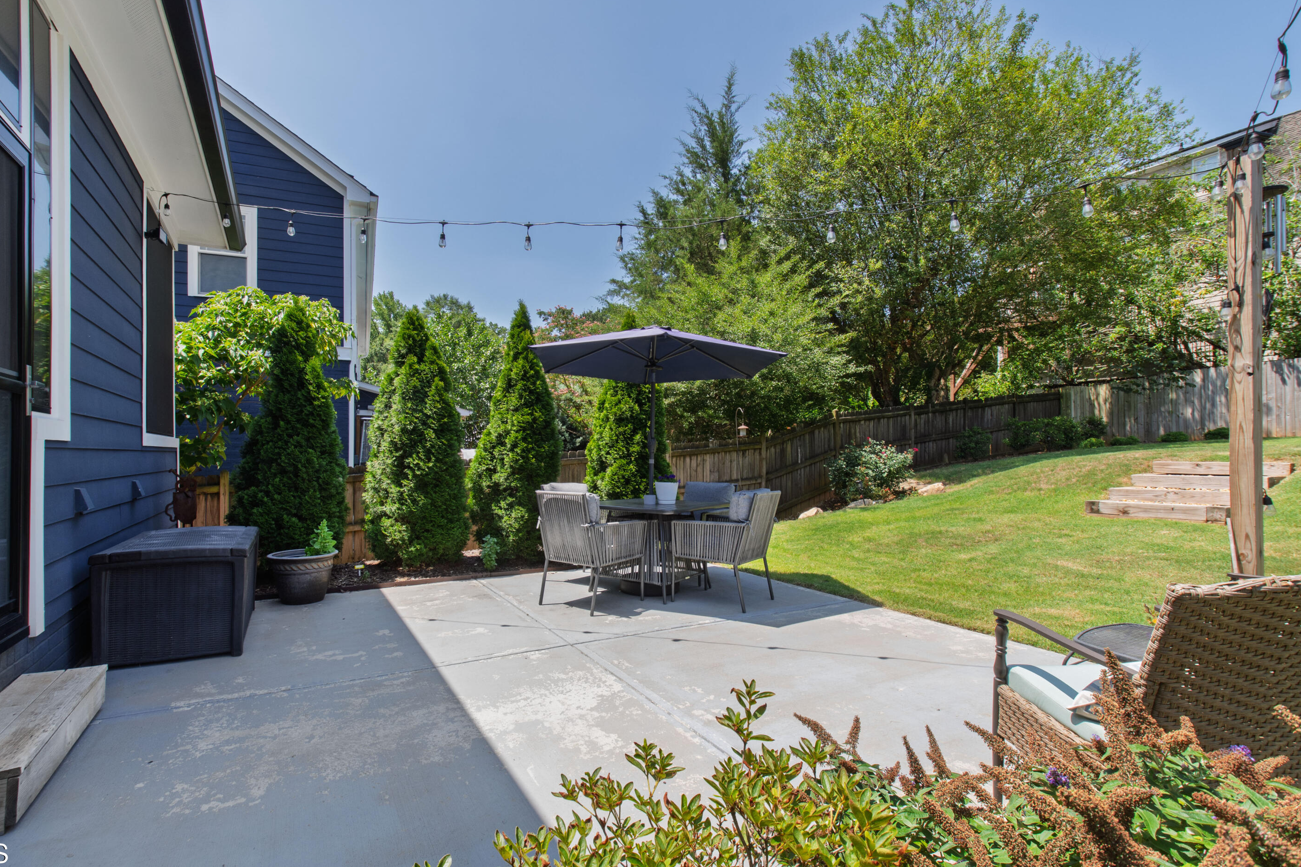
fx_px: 578
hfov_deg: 96.7
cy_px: 434
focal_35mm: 16
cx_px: 629
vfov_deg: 73.7
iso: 100
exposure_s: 1/125
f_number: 8
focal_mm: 10
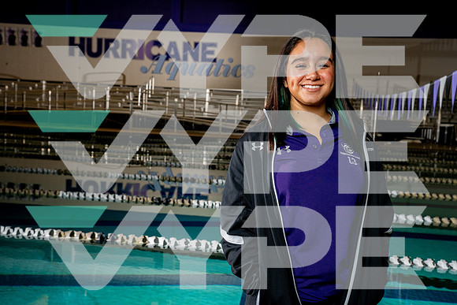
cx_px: 228
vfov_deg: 28.7
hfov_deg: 41.9
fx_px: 597
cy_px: 152
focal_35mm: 47
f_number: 8
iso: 400
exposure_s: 1/250
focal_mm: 47
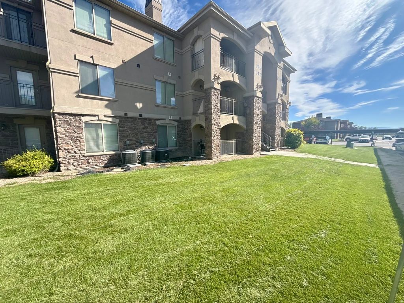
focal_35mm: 14
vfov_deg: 85.7
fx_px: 163
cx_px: 202
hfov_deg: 102.1
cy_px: 152
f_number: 2.2
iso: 64
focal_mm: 2.22
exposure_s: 1/1613
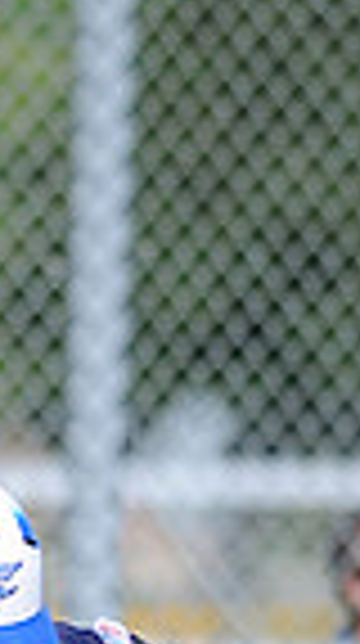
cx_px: -151
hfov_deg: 0.8
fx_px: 25254
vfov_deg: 1.5
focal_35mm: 1482
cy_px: 910
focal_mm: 300
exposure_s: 1/1600
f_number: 4
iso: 200
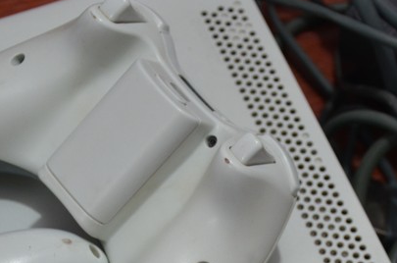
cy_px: 301
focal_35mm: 144
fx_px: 1584
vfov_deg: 9.4
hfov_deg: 14.3
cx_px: 219
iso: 720
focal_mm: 38
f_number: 4.5
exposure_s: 1/60
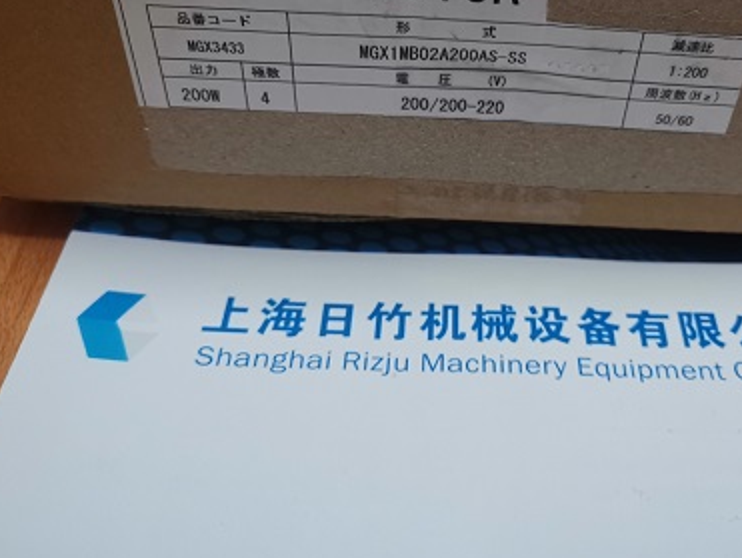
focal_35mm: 35
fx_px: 751
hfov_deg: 52.0
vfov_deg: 40.3
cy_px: 193
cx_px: 470
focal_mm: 4.75
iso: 800
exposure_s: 1/25
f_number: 1.8
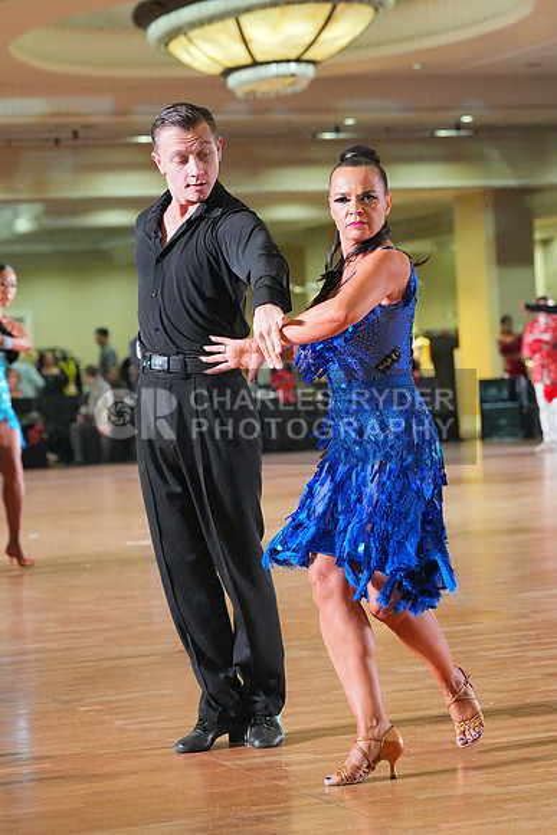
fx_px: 2412
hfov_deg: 13.2
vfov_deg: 19.6
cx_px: 278
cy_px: 418
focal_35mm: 104
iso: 8000
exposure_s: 1/400
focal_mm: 104
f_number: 5
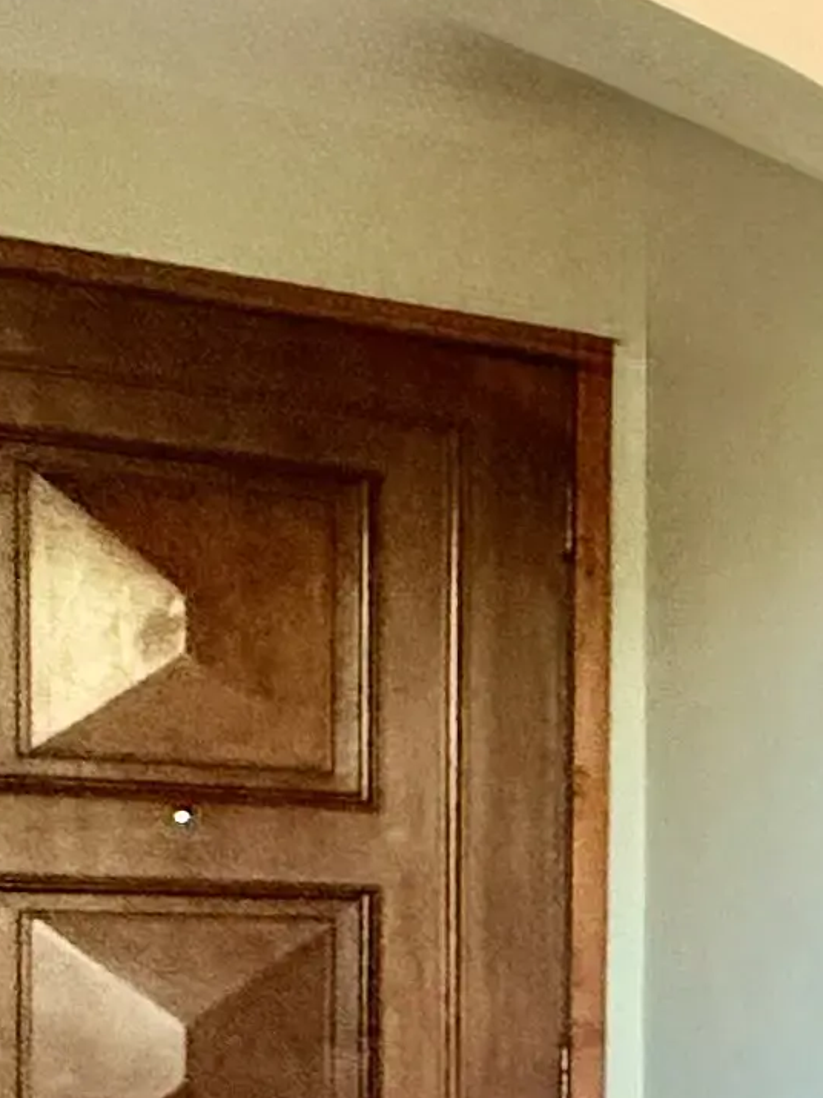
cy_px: 1034
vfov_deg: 23.9
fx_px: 2505
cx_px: 2730
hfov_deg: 10.2
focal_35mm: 79
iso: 400
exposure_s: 1/60
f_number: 2.2
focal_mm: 2.22
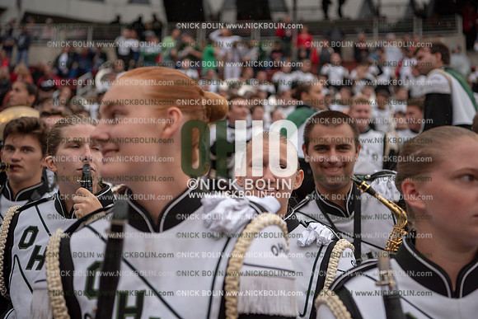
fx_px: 770
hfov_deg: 34.5
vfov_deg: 23.4
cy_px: 160
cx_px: 239
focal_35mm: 58
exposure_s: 1/800
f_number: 3.5
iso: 250
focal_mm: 58
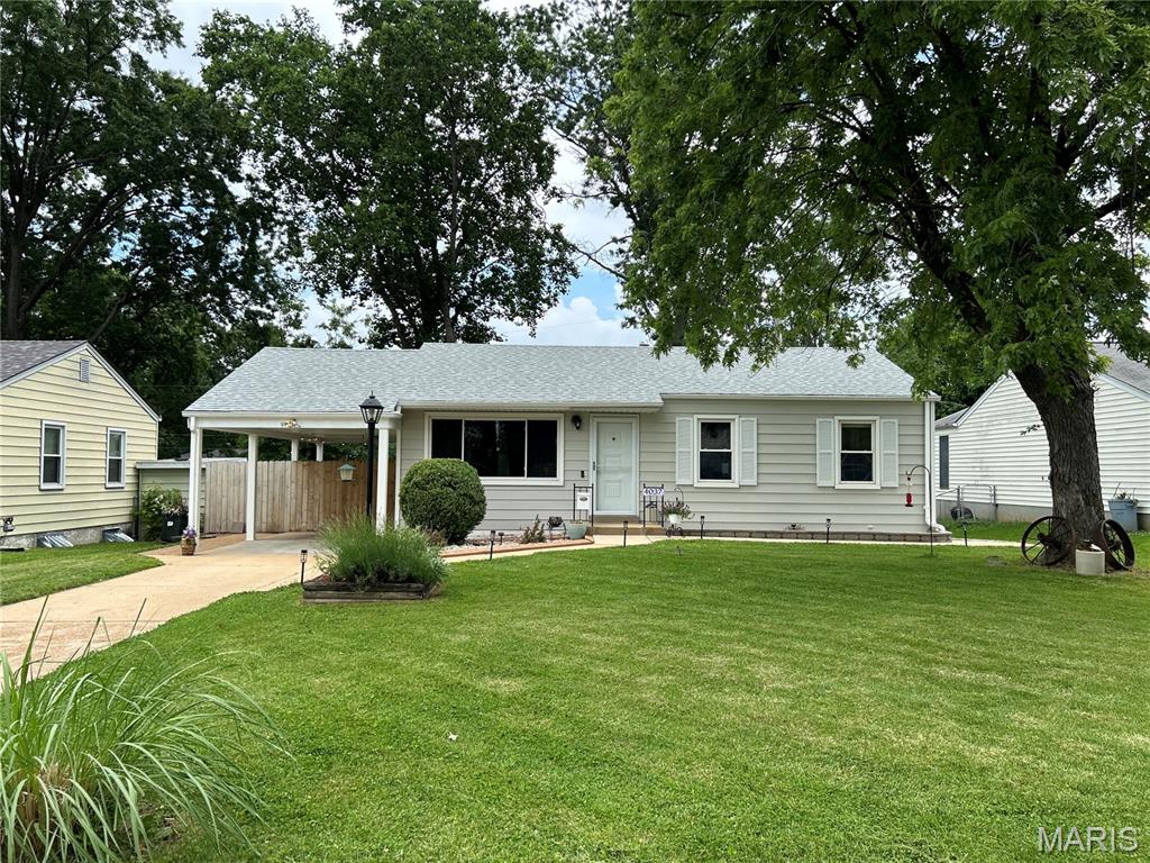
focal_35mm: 26
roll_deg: +0.6
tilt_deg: +2.4
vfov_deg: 53.1
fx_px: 864
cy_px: 432
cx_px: 575
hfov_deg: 67.3
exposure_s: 1/1468
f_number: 1.5
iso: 50
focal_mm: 5.7
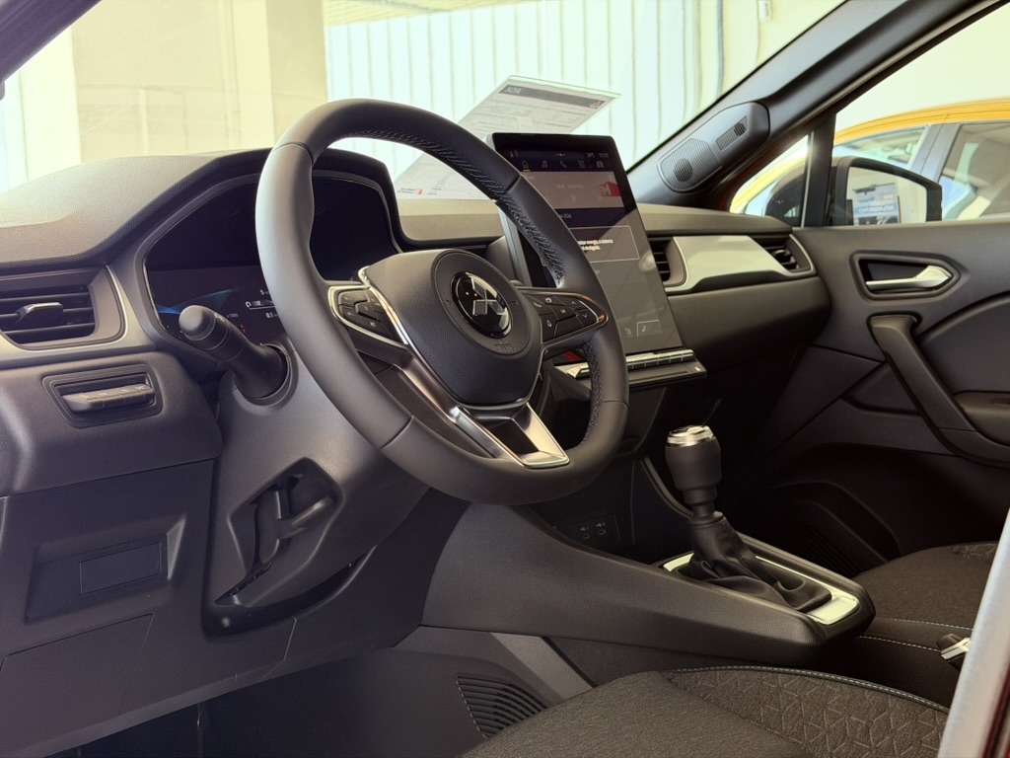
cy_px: 379
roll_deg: +2.0
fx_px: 1401
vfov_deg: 30.3
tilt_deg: -6.1
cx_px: 505
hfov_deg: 39.7
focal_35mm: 48
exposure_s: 1/112
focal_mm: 6.76
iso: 200
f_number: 1.78
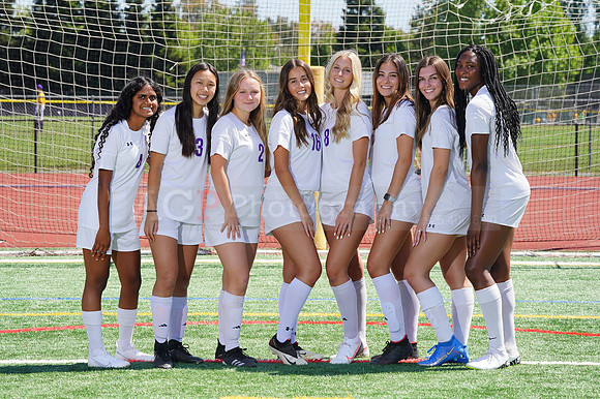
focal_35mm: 152
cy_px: 200
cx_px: 300
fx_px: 2532
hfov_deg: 13.5
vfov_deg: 9.0
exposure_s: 1/250
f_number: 11
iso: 200
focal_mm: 152
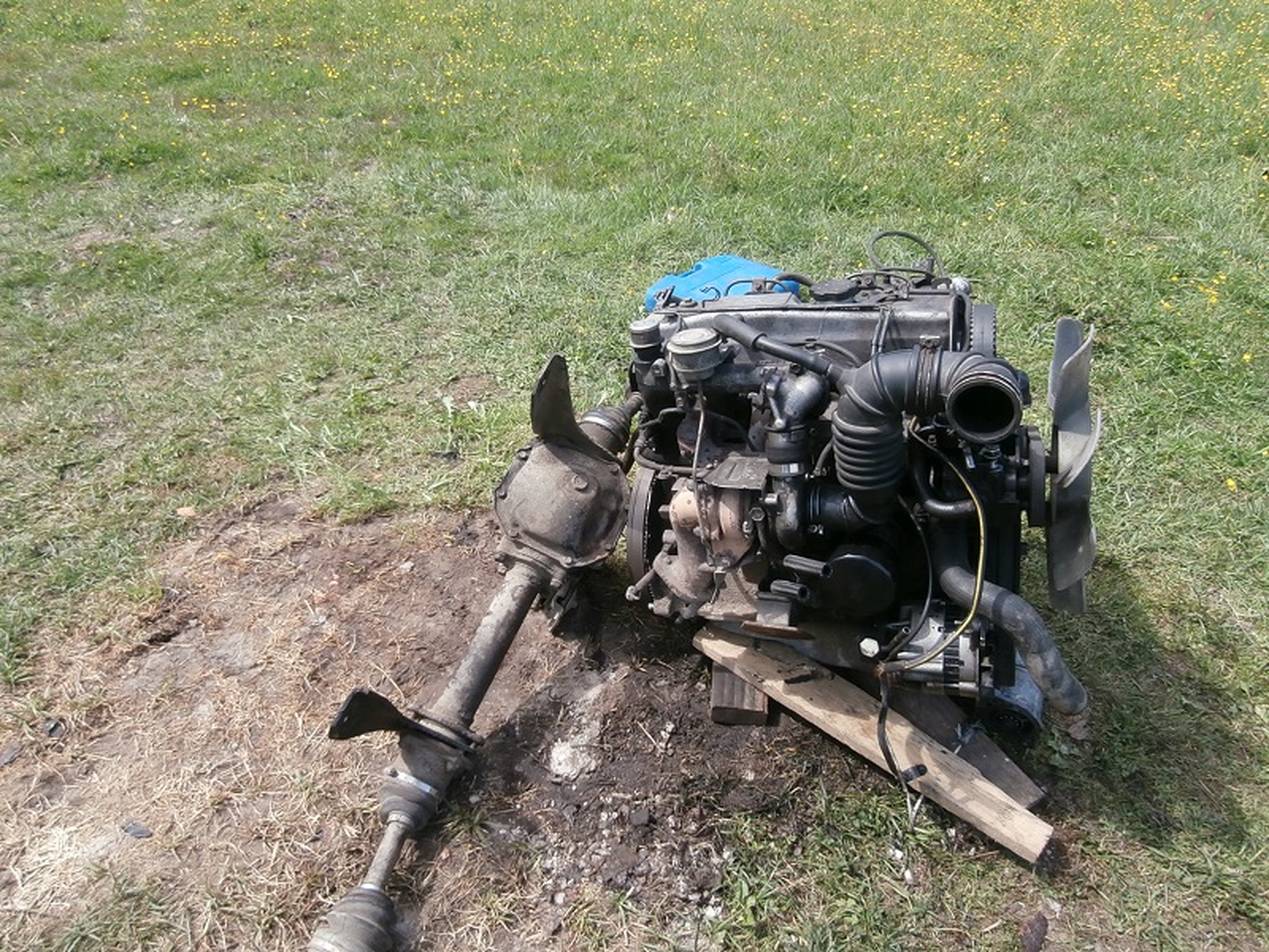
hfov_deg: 71.6
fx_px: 880
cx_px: 634
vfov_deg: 56.8
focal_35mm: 24
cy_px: 476
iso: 100
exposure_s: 1/250
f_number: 3
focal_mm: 4.2
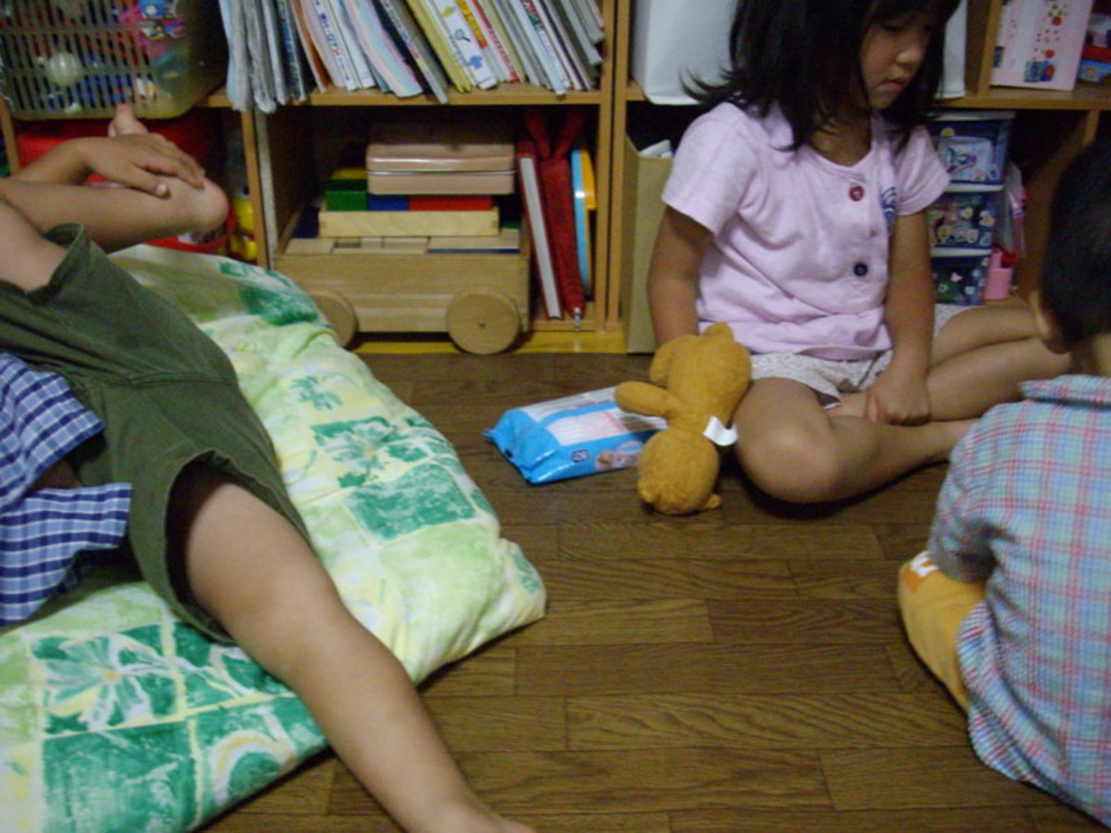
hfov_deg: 50.1
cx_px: 556
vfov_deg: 38.7
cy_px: 416
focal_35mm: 37
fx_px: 1188
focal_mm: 6.2
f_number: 2.8
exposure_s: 1/15
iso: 400
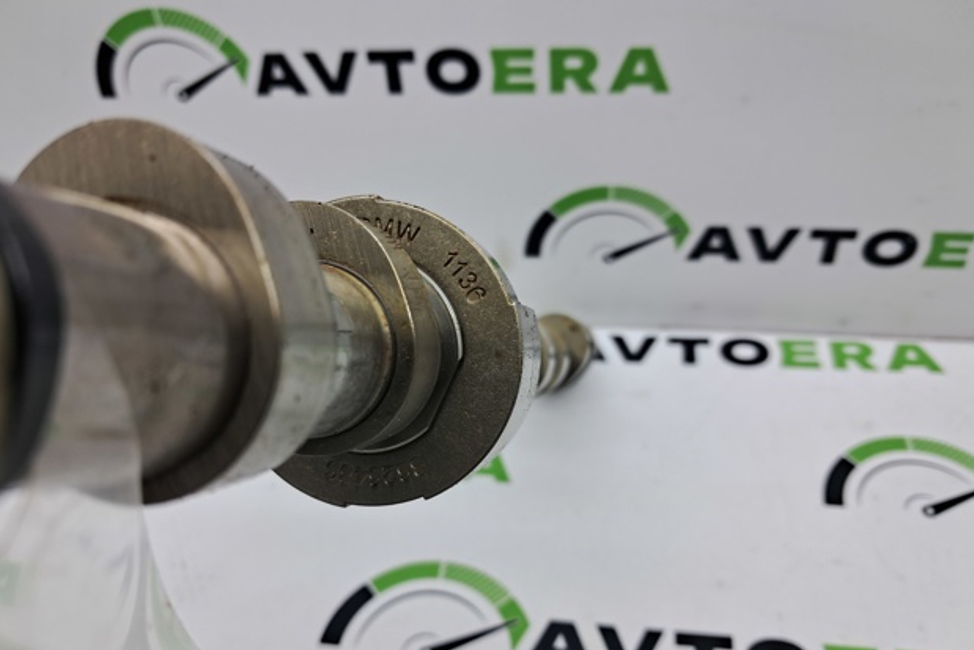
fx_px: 785
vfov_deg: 44.9
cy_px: 364
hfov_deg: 63.6
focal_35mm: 29
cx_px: 472
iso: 50
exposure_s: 1/100
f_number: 1.8
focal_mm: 4
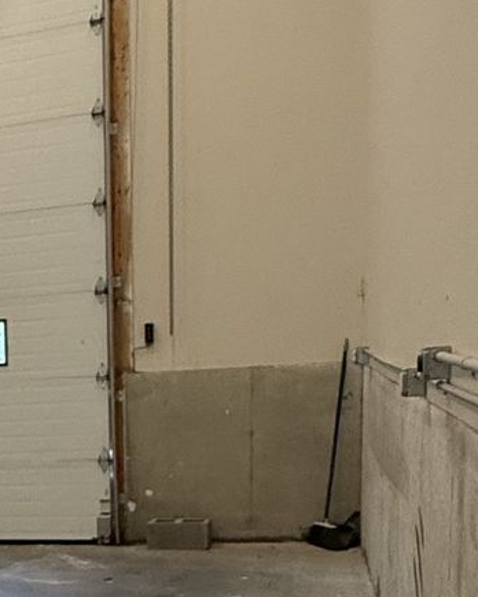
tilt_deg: -8.2
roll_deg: +4.7
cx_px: -335
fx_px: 1185
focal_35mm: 67
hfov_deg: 18.7
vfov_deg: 27.2
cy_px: 550
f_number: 2.2
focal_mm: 2.22
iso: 320
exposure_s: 1/120
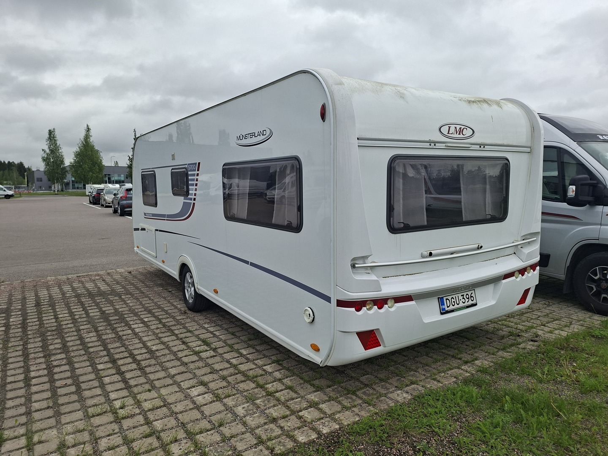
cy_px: 228
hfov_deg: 73.9
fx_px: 404
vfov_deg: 58.9
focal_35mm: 23
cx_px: 304
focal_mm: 5.54
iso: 50
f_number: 1.8
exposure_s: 1/772
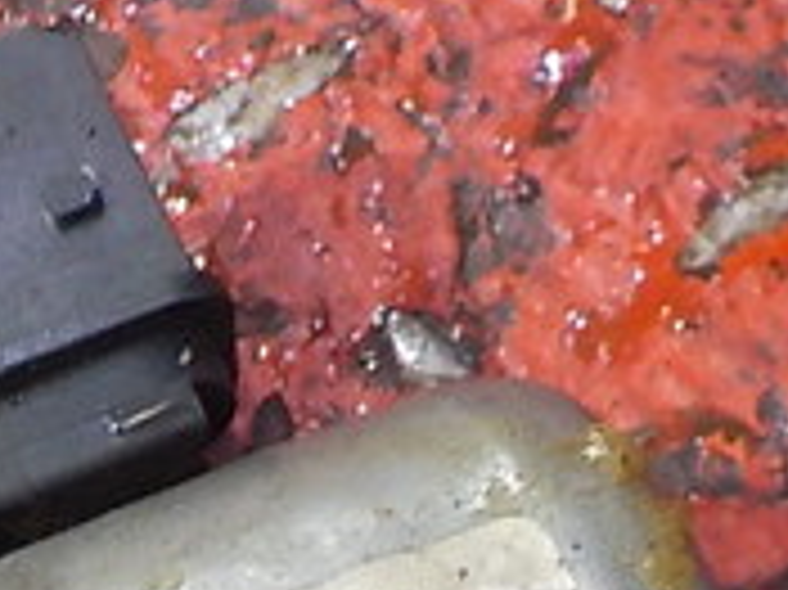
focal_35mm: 110
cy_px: 797
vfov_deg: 12.9
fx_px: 2502
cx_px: 396
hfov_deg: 17.9
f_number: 3.3
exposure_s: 1/13
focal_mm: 4.1
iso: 400
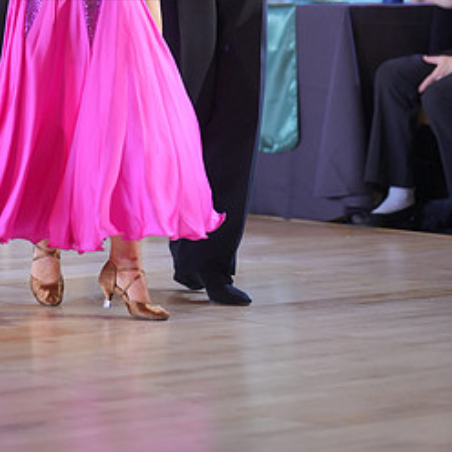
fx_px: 2940
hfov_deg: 8.8
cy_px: -60
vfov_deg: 8.7
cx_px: 154
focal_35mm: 199
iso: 1250
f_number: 2
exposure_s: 1/500
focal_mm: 100
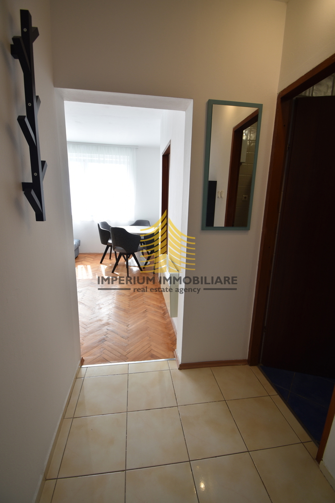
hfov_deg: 77.3
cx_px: 168
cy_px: 252
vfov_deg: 100.4
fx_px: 209
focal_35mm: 15
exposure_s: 1/40
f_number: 4.5
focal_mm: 10
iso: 100
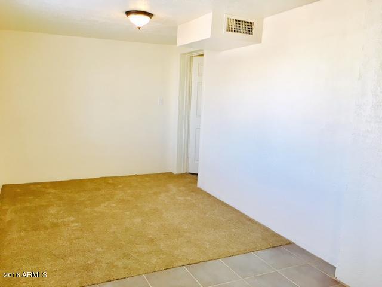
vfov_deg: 48.2
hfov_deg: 61.7
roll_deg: -2.2
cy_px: 144
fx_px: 320
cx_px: 191
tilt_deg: -8.1
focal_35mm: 29
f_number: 2.2
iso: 32
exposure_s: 1/40
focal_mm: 4.15
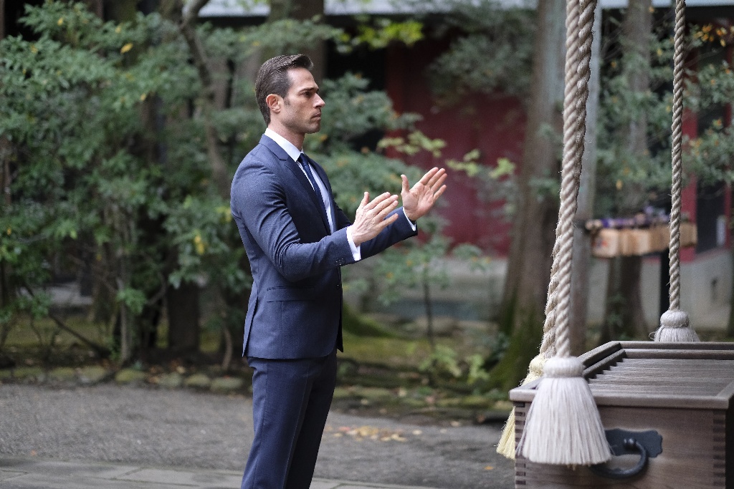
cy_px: 244
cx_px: 367
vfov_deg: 16.3
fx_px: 1713
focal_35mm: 84
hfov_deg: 24.2
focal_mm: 56
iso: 1600
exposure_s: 1/1500
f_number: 1.2
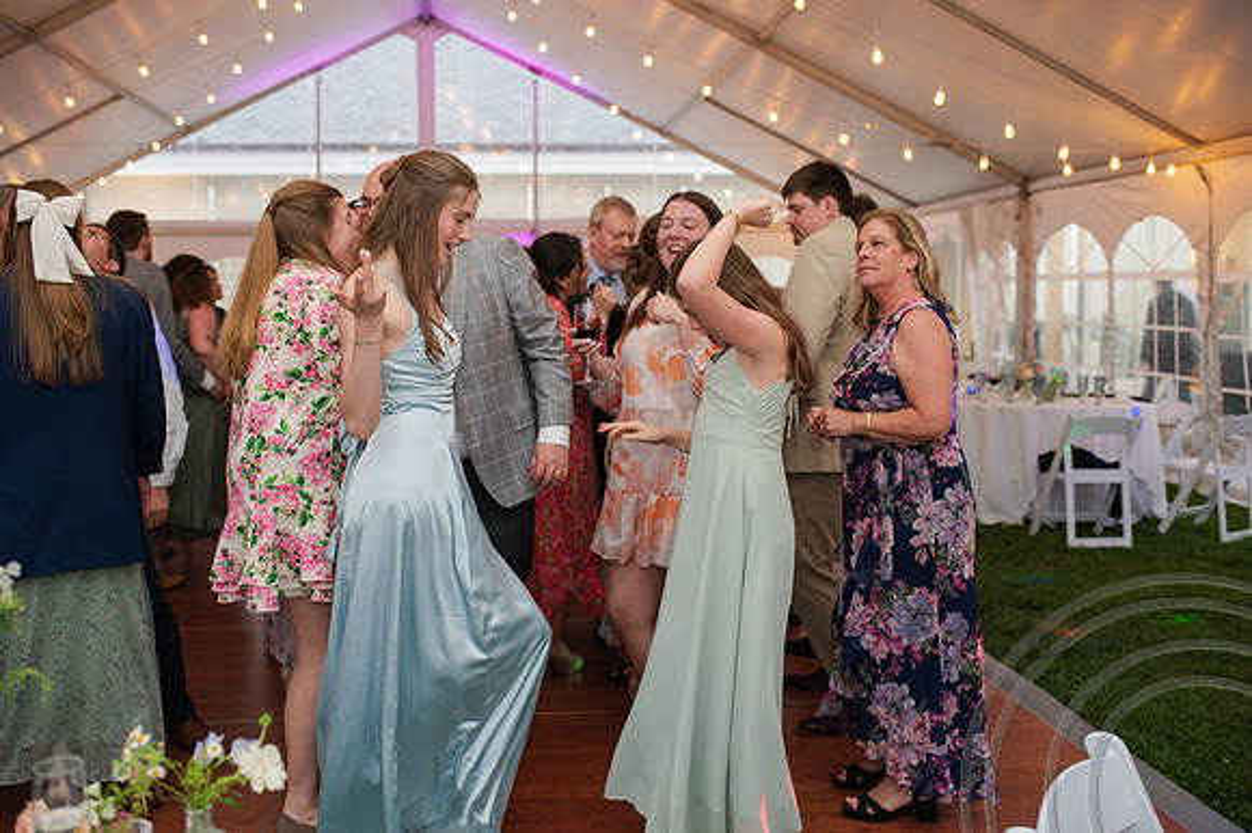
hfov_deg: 54.5
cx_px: 626
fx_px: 1216
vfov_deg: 37.8
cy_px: 416
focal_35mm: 35
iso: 800
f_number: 3.2
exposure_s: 1/200
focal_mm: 35
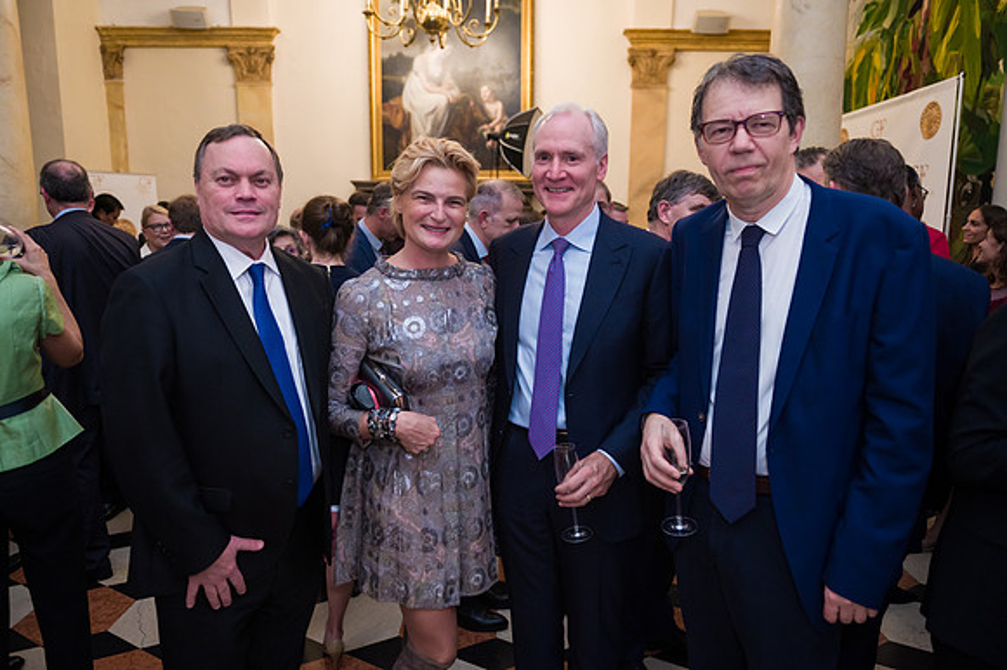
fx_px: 684
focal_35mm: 24
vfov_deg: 52.2
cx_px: 504
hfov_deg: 72.7
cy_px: 335
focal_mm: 24
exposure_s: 1/125
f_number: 3.2
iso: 1600
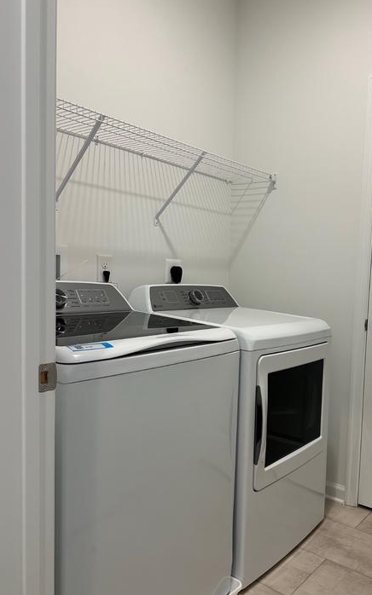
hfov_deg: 44.1
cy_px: 317
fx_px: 454
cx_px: 238
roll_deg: -2.0
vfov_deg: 66.4
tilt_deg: -4.2
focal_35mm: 28
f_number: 1.78
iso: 200
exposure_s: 1/120
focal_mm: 6.86
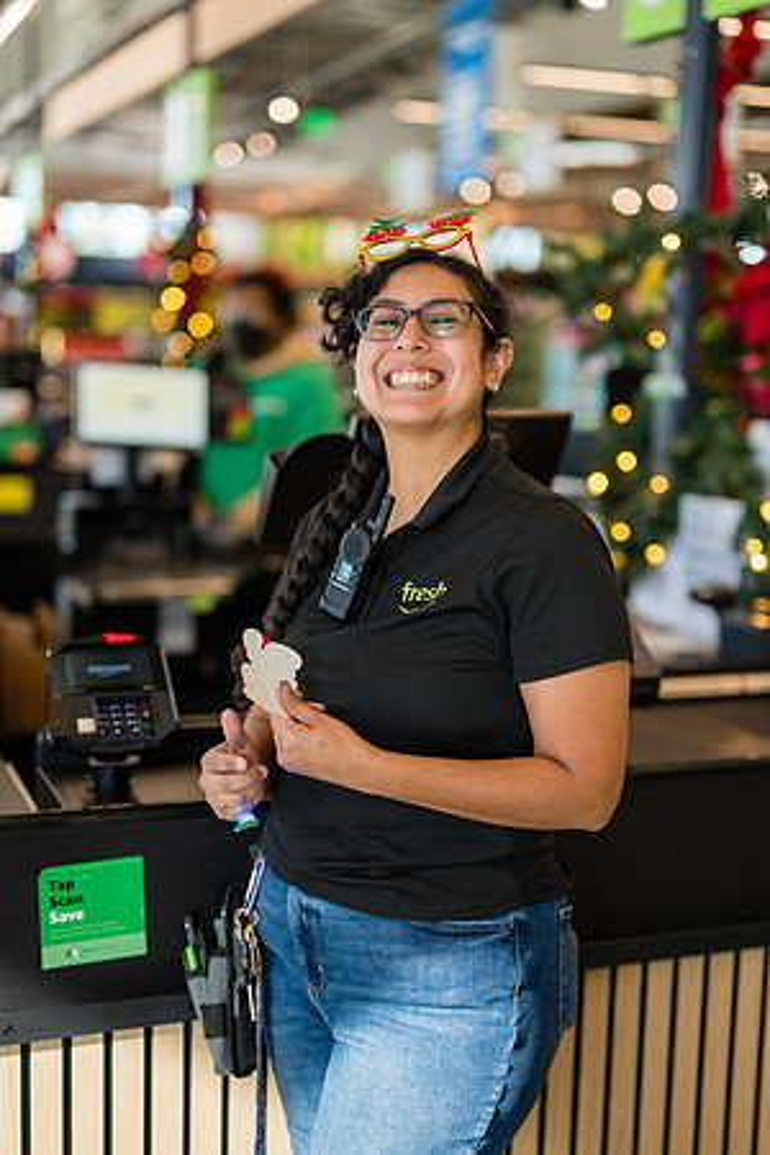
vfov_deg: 39.6
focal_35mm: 50
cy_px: 578
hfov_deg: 27.0
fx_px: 1604
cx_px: 385
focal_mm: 50
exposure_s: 1/800
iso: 400
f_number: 1.4
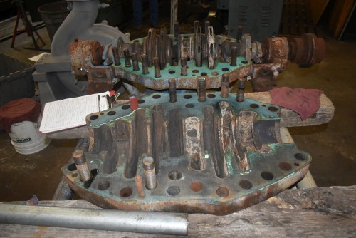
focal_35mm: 27
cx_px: 178
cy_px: 119
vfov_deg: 48.0
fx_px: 267
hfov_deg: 67.4
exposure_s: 1/125
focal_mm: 18
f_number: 3.5
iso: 900
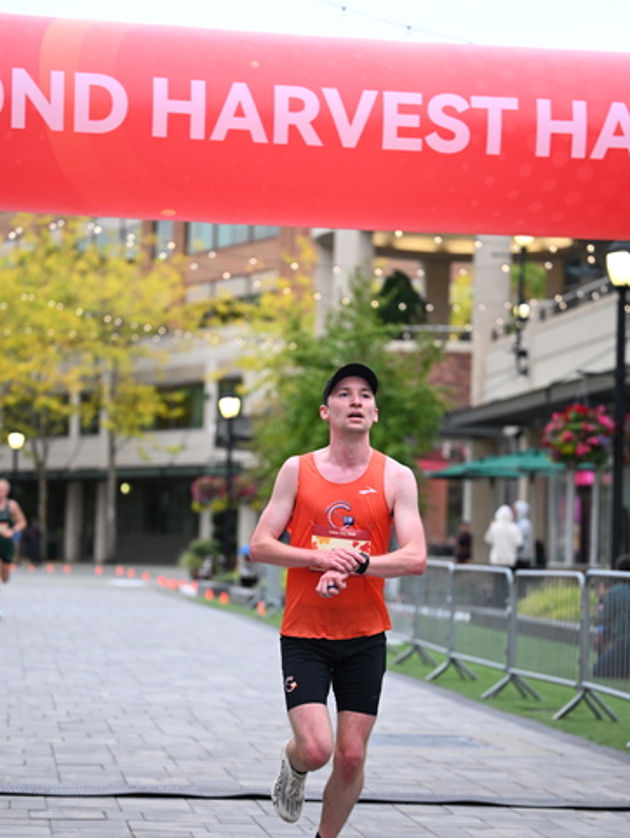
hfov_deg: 16.3
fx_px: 2206
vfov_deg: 21.5
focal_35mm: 91
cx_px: 318
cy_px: 473
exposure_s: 1/1000
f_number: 2.8
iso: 1600
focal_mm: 83
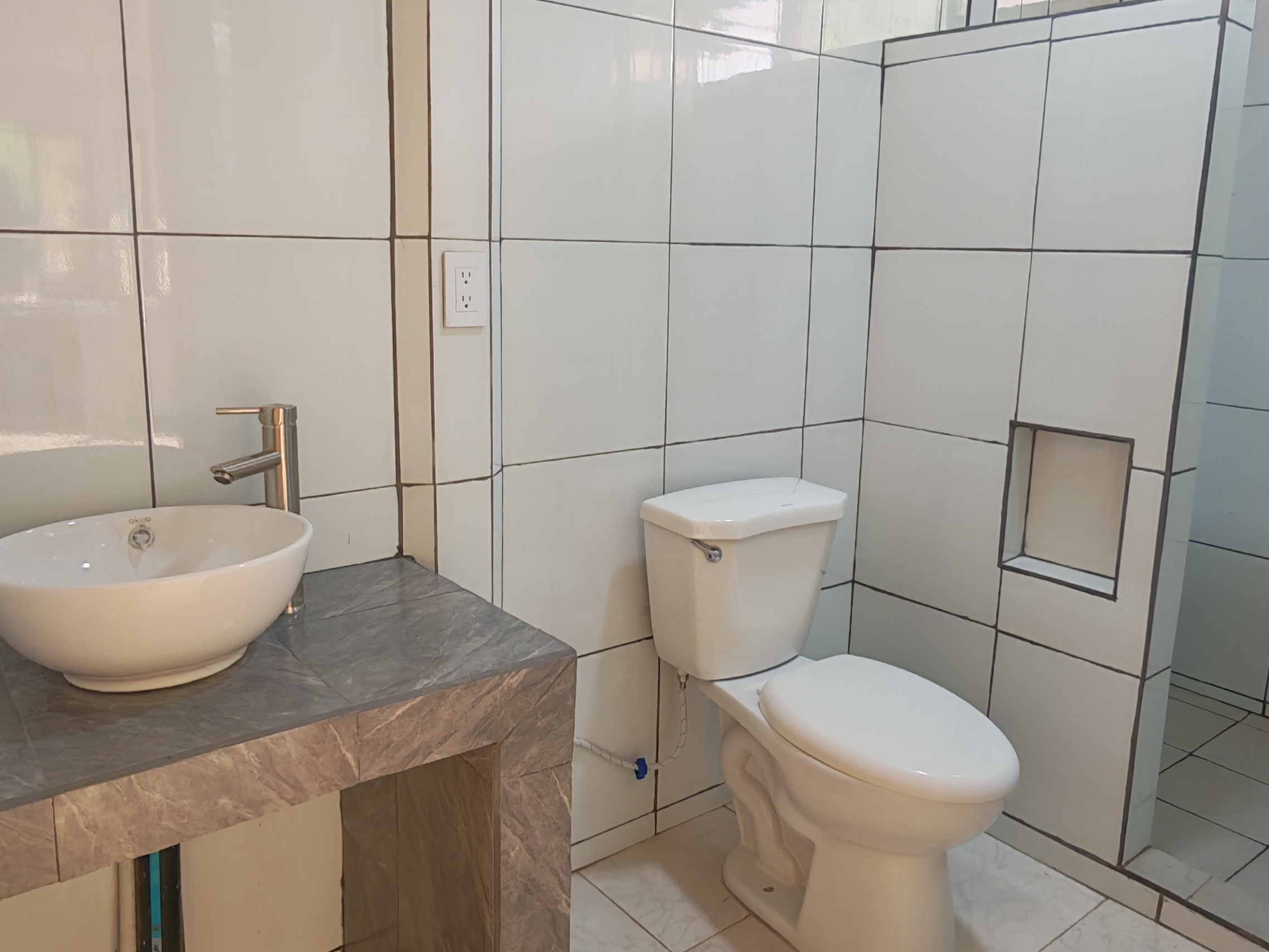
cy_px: 429
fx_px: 1026
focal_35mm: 28
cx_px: 674
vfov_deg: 49.7
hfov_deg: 63.4
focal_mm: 1.96
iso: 200
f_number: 2.2
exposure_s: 1/50
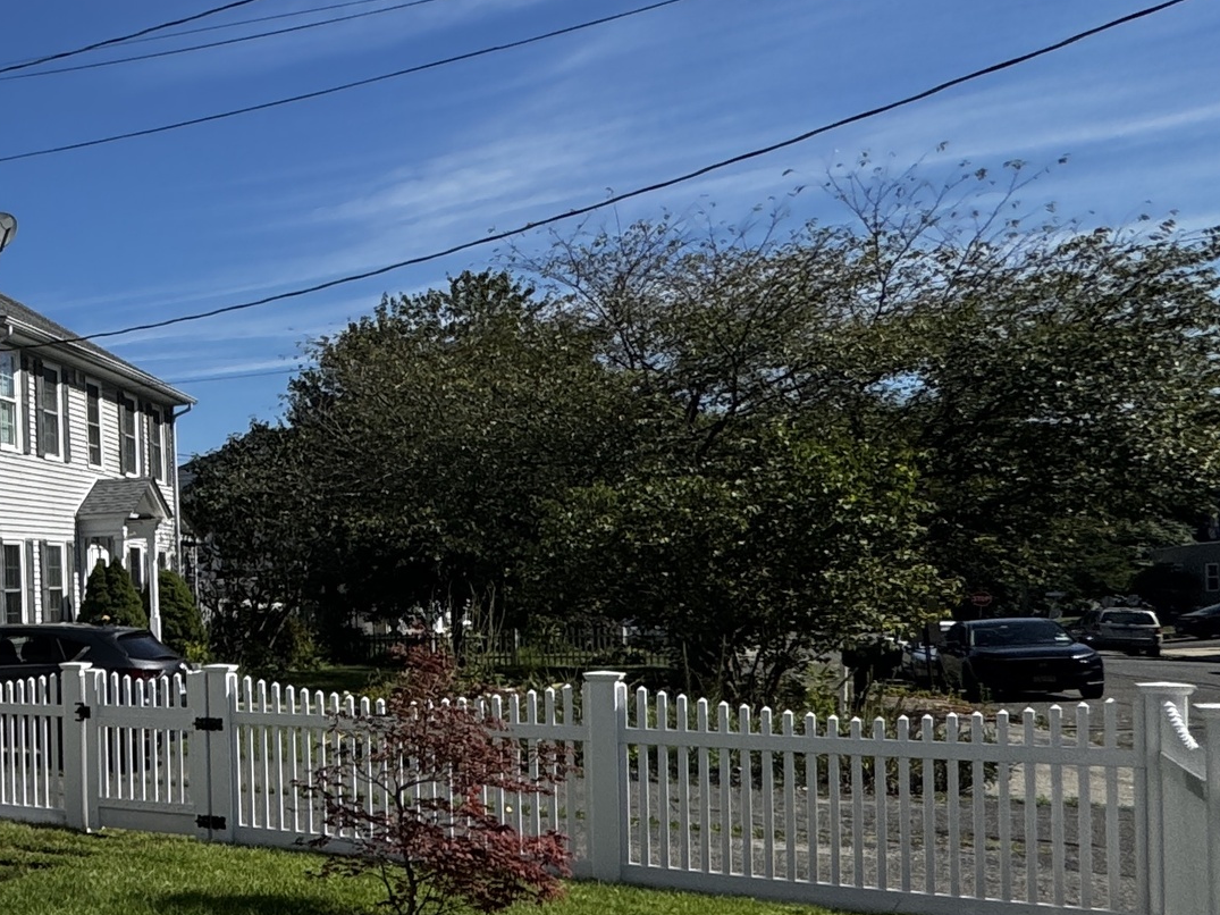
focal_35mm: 40
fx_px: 1410
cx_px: -507
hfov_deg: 31.0
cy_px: 601
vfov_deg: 35.6
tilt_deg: -0.1
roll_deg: +0.7
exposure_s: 1/3546
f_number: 2.2
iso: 50
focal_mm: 2.22
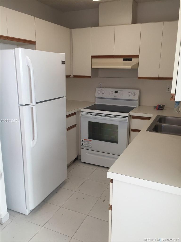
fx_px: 202
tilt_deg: -13.0
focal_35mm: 29
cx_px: 90
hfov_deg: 48.2
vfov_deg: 61.7
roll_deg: -0.9
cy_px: 121
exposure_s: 1/120
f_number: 2.2
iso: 40
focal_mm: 4.15
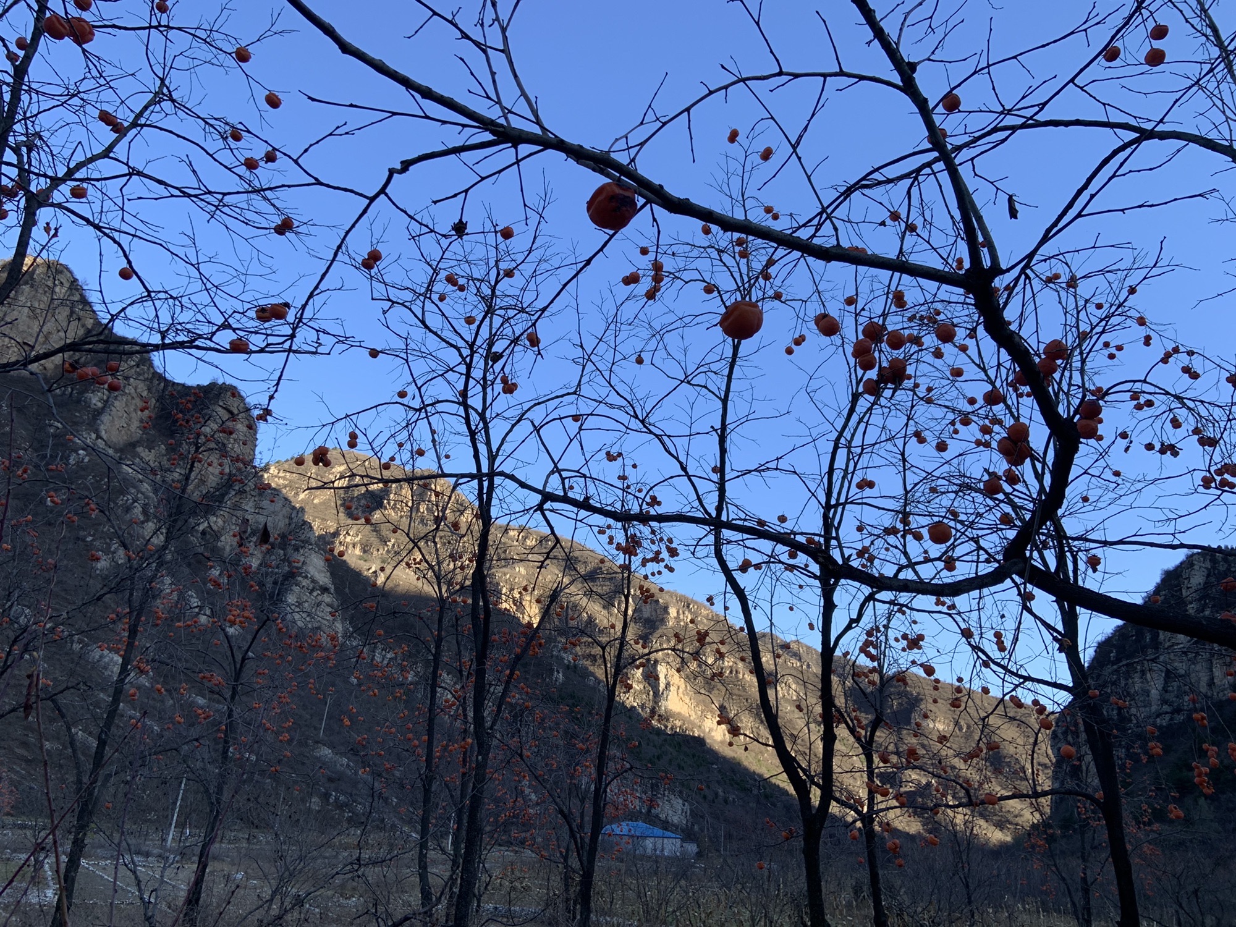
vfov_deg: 53.1
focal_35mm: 26
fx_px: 928
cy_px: 464
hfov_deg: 67.3
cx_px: 618
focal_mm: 4.25
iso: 25
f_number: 1.8
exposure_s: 1/743
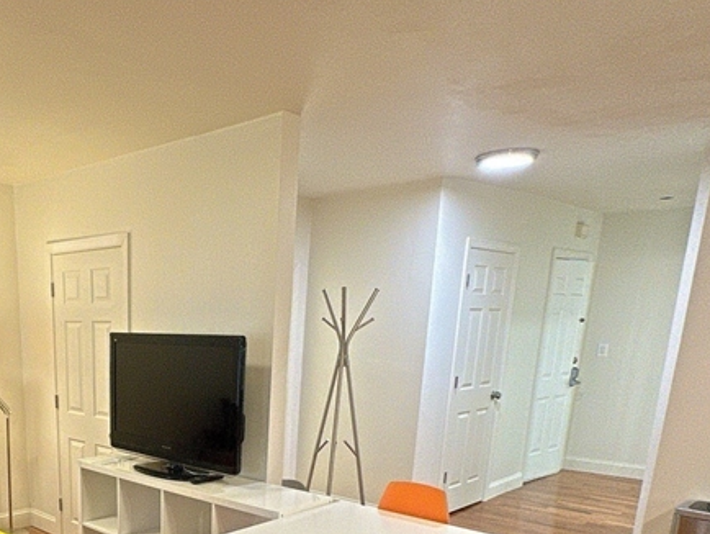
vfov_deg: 39.5
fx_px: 677
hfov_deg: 51.6
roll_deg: +0.3
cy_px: 493
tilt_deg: -15.3
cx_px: 134
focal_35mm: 33
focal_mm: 2.22
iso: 200
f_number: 2.2
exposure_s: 1/60
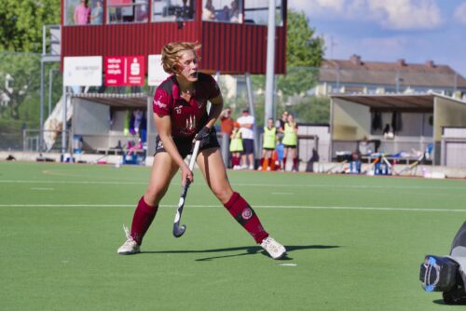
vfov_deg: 8.6
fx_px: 2072
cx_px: 233
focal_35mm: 160
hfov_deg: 12.8
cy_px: 156
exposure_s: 1/5000
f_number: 8
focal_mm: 160
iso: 1600
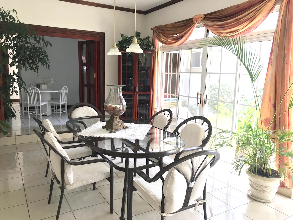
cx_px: 146
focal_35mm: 28
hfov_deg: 63.4
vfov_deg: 49.7
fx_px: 237
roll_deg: -1.7
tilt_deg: -7.0
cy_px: 110
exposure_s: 1/60
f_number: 1.8
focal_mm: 3.99
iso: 25
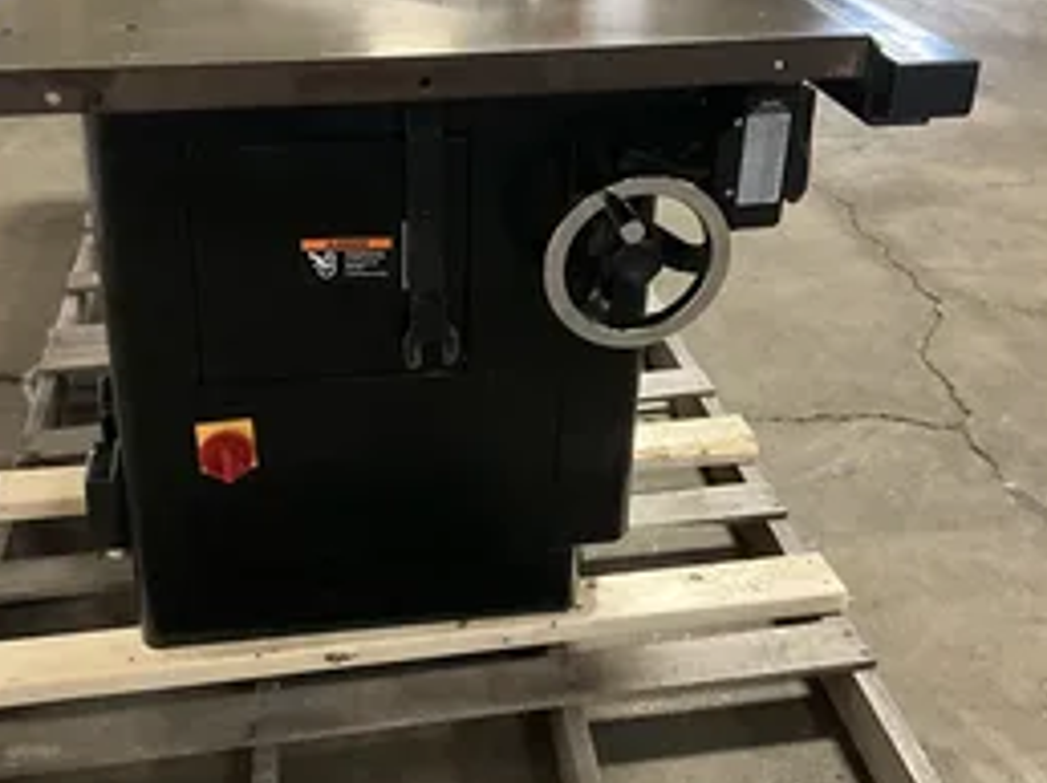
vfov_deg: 32.1
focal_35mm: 45
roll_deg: +0.6
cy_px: 345
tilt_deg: -28.2
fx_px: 1360
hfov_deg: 41.8
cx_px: 402
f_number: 1.8
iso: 320
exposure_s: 1/41
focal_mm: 3
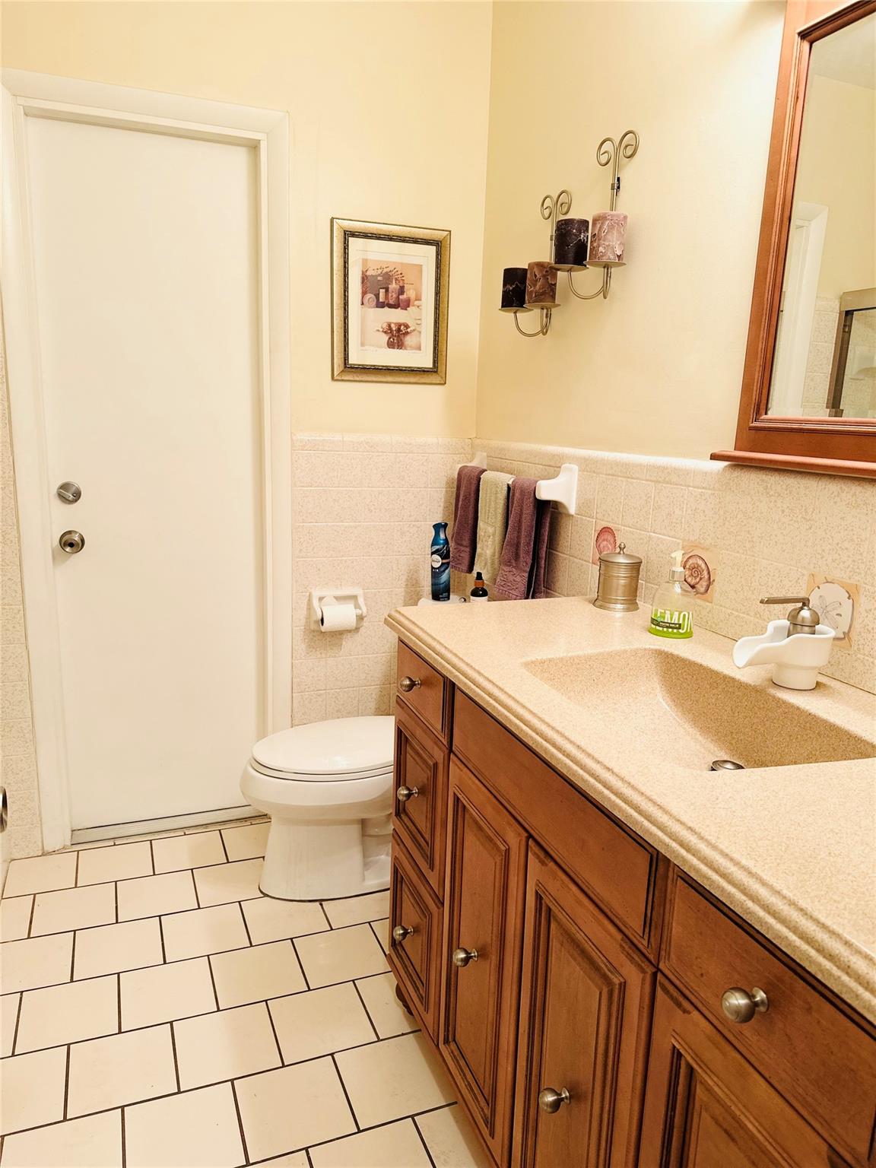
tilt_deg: -11.6
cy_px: 584
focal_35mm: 24
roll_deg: -2.3
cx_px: 438
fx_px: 810
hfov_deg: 56.8
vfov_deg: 71.6
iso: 160
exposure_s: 1/60
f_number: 1.78
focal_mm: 6.86
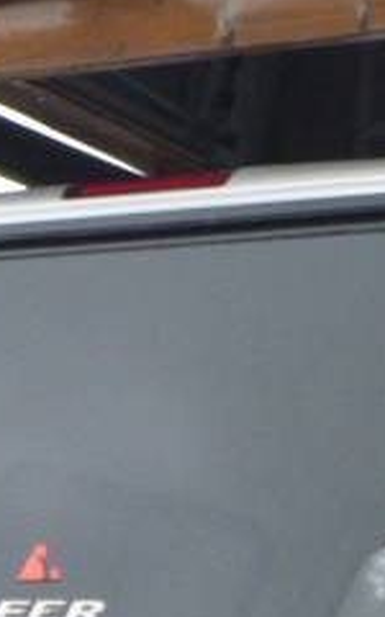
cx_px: 252
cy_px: 344
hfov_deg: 8.0
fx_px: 2753
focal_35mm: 164
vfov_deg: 12.8
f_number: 5.1
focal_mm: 10.4
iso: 800
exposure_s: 1/13
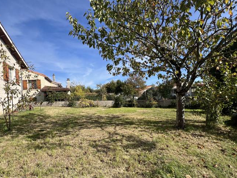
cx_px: 100
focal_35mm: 16
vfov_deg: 77.8
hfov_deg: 93.7
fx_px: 110
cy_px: 101
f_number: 1.8
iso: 32
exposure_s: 1/1325
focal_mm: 1.57
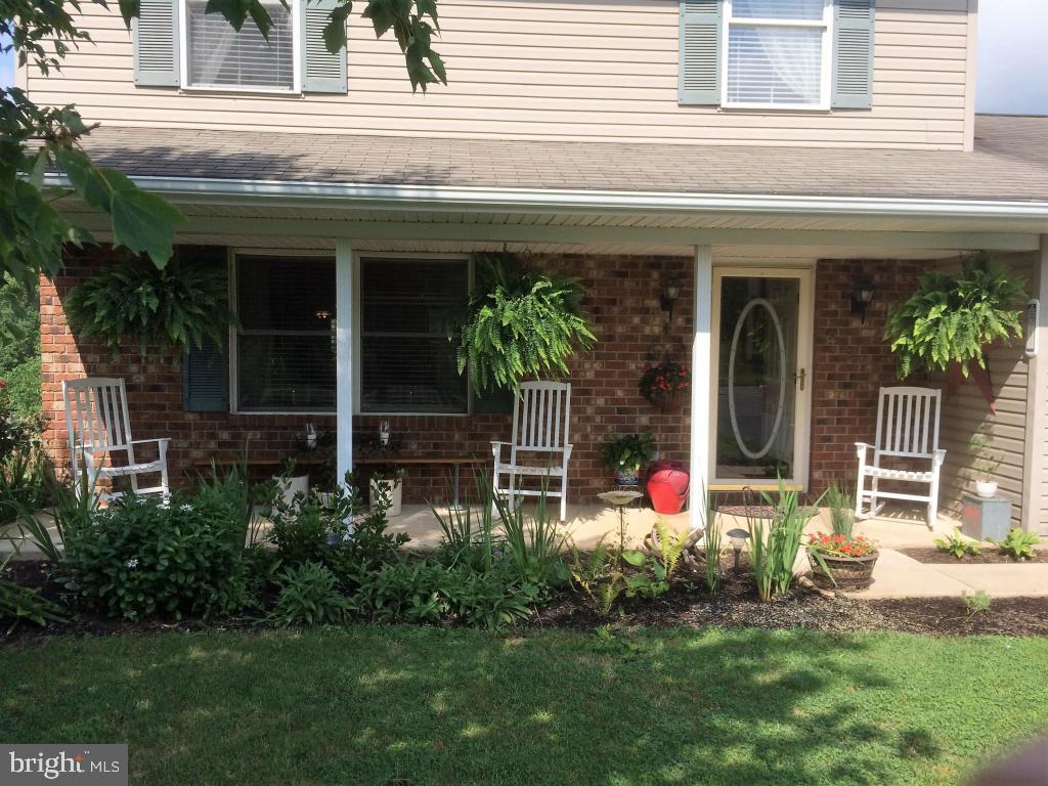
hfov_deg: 61.7
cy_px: 393
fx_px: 878
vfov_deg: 48.2
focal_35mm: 29
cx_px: 524
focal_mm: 4.15
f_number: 2.2
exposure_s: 1/1709
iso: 32
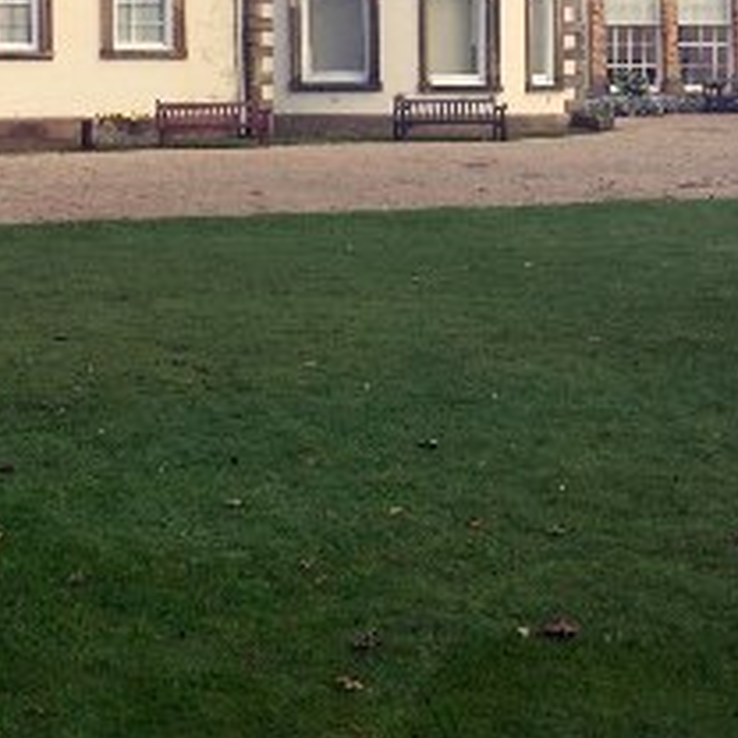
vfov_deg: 22.5
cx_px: 227
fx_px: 1785
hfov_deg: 23.2
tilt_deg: +1.8
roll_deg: +0.6
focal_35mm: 74
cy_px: 11
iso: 32
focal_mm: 4.15
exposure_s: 1/912
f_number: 2.2
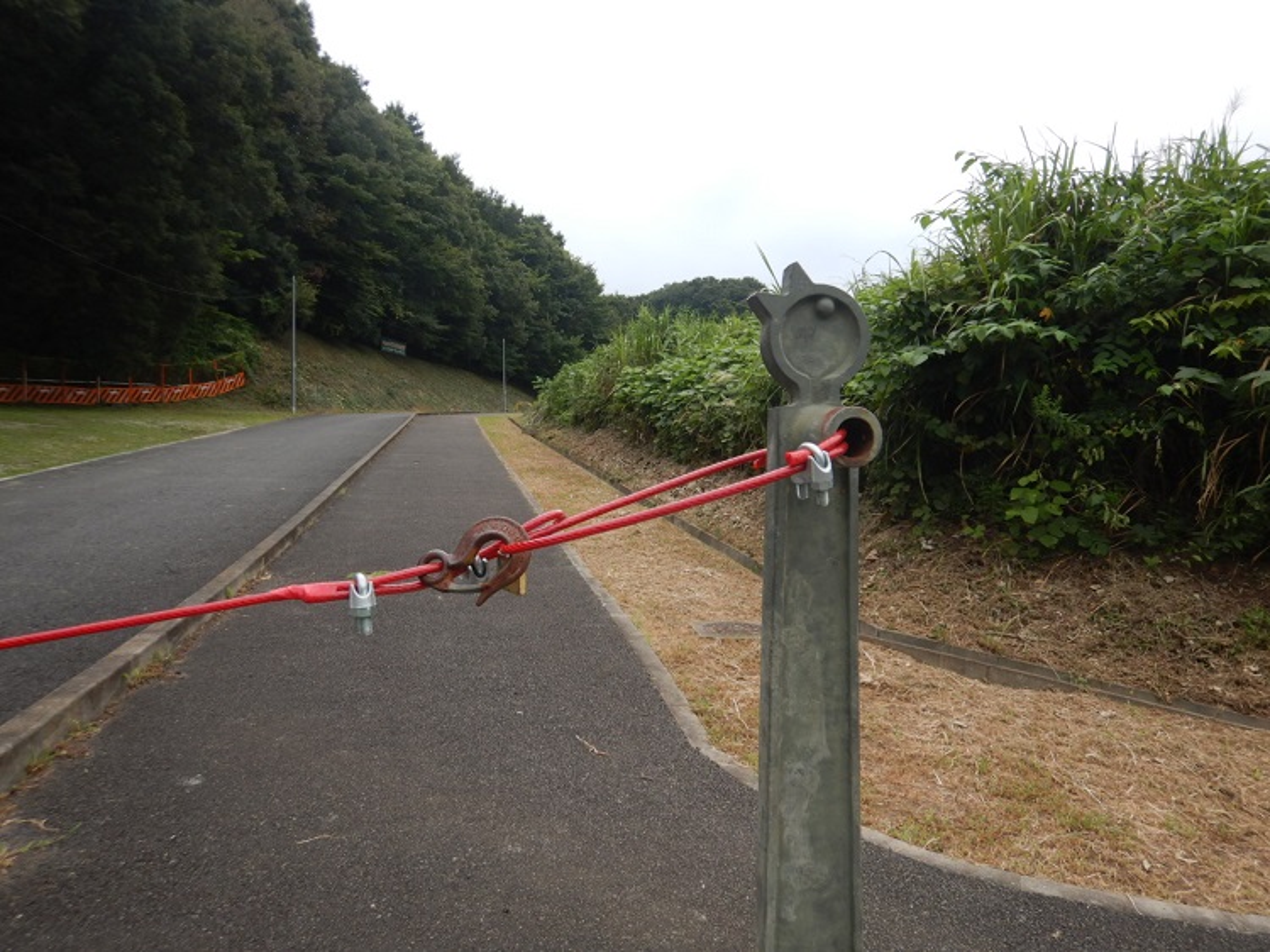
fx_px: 880
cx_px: 635
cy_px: 476
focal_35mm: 24
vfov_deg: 56.8
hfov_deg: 71.6
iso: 125
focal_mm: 4.3
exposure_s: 1/250
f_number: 2.8
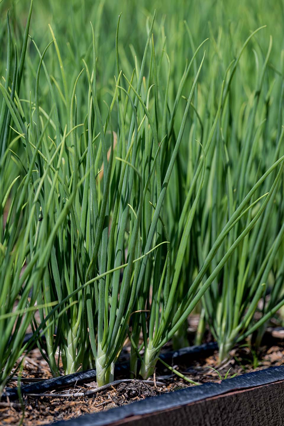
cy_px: 213
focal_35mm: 200
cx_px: 142
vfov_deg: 10.3
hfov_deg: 6.9
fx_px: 2366
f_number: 5
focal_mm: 200
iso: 160
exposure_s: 1/800
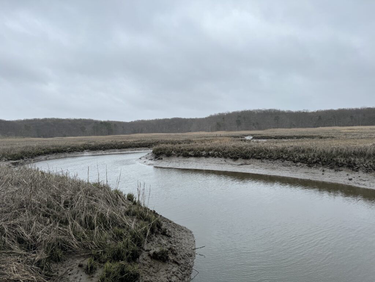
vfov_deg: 56.8
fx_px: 260
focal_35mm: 24
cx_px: 188
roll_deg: +1.7
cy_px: 141
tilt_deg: -2.1
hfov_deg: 71.6
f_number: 1.78
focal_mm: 6.86
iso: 80
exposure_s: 1/1172
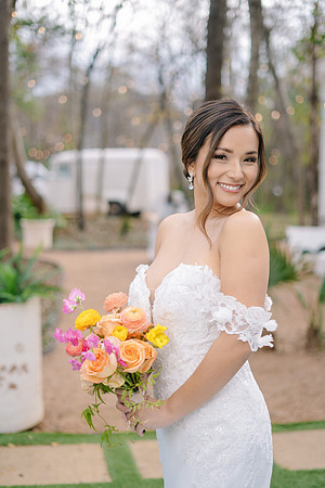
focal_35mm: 50
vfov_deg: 39.6
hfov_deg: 27.0
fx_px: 677
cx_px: 162
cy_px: 244
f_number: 2
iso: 50
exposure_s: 1/200
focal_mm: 50
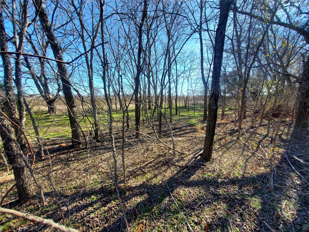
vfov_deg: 89.9
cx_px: 154
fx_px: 116
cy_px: 116
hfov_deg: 106.2
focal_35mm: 13
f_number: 2.2
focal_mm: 1.8
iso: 50
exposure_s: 1/452
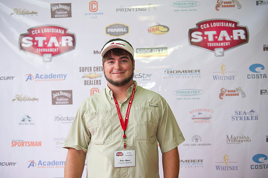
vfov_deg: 35.0
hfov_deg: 50.7
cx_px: 134
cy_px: 89
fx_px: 283
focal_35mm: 38
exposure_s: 1/125
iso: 640
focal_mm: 38
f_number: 3.2
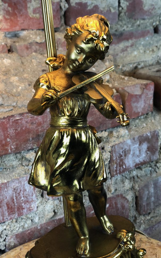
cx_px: 94
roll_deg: +3.0
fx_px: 407
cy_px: 128
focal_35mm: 58
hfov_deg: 22.3
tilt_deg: -17.3
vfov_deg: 35.1
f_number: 2.4
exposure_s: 1/50
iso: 40
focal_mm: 6
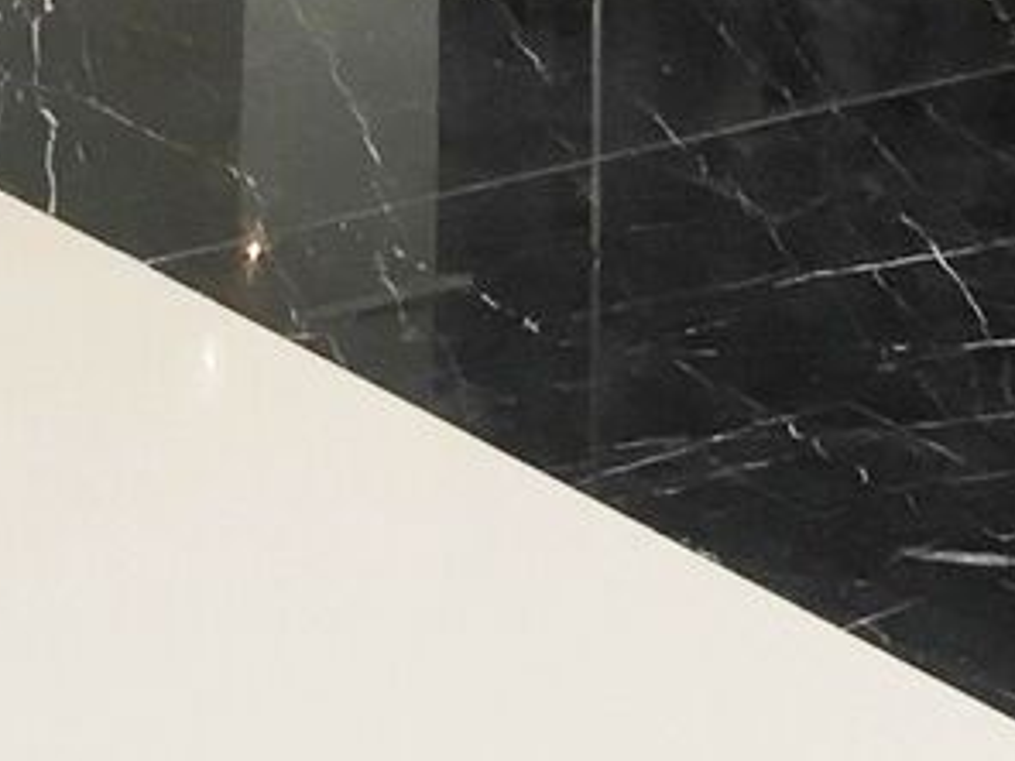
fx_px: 5512
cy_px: -1560
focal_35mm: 188
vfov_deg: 7.0
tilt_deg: -1.2
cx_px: 55
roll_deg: -1.9
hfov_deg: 10.5
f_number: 2.2
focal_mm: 4.15
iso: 40
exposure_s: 1/120
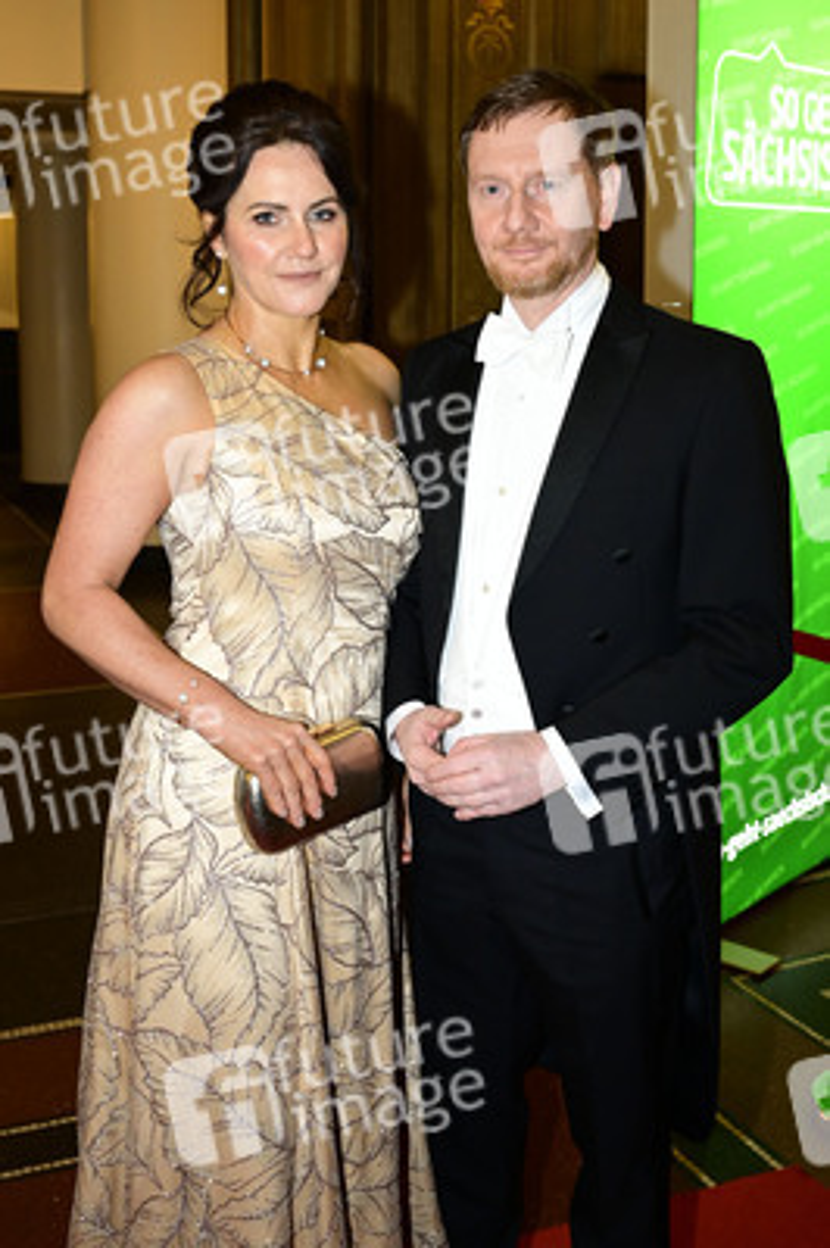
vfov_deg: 53.2
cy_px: 624
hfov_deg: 36.8
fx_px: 1247
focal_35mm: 36
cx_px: 415
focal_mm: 36
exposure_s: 1/200
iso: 4000
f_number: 5.6
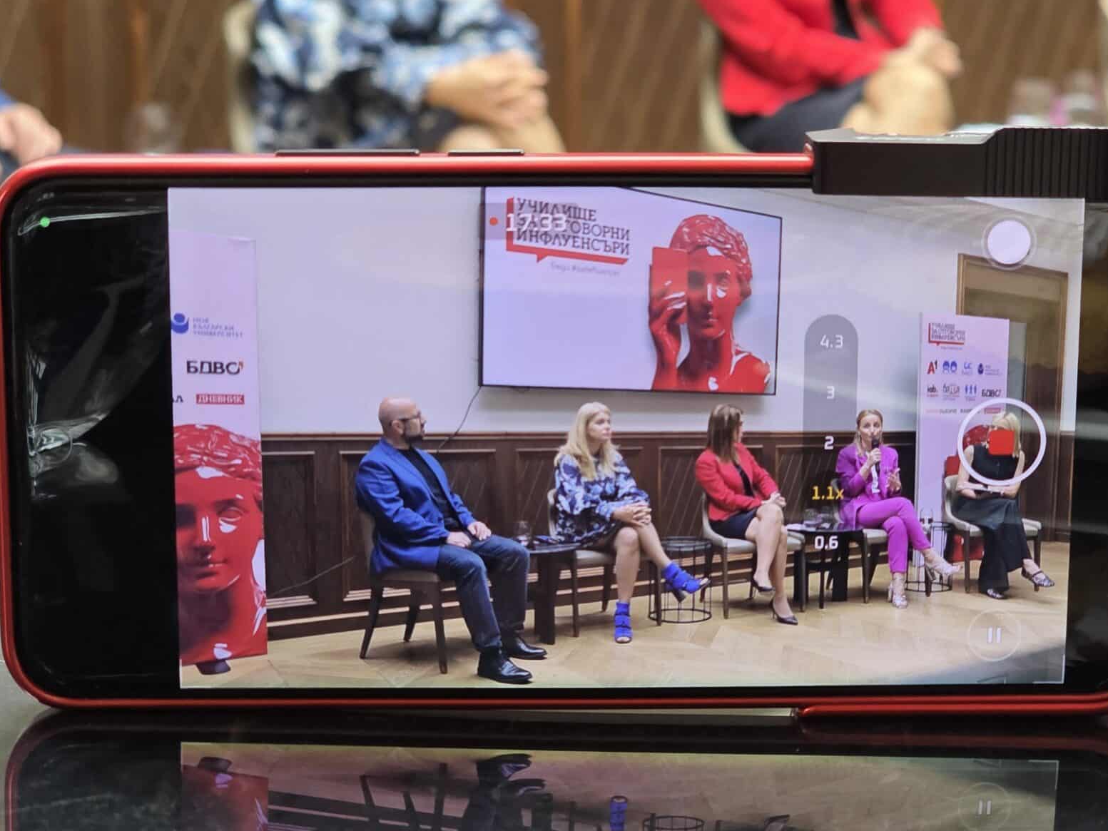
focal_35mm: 91
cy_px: 454
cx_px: 581
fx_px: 2913
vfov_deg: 16.2
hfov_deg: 21.5
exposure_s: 1/120
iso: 250
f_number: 2.4
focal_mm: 7.9
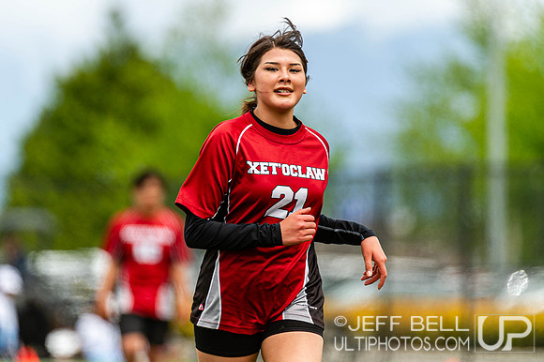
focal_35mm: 550
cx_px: 269
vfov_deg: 2.5
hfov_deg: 3.7
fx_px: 8313
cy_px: 168
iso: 250
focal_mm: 400
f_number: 4
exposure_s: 1/1000
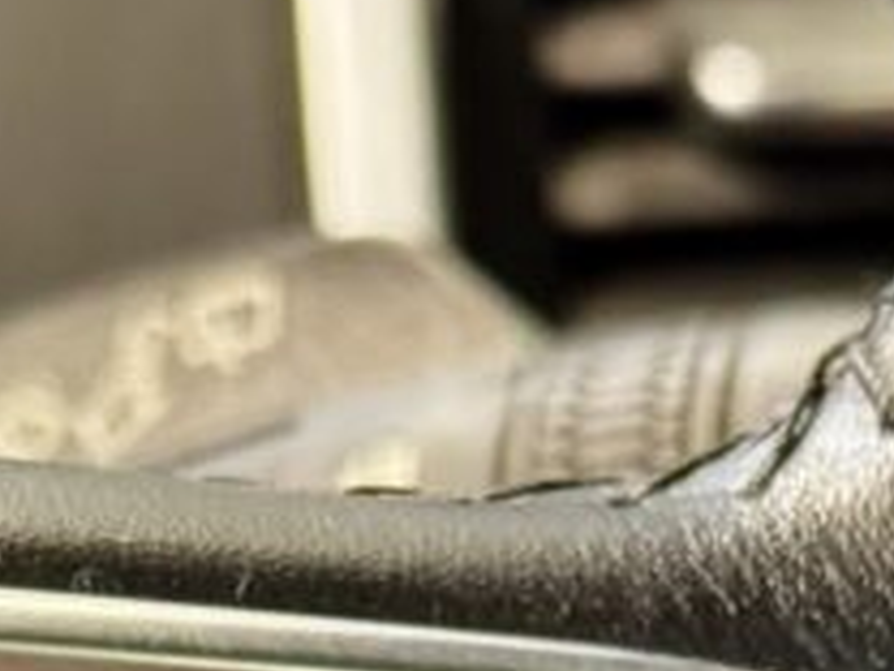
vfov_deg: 6.1
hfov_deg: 8.4
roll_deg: -3.7
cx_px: 378
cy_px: 1376
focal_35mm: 236
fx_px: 6095
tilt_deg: -29.6
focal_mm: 6.76
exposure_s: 1/25
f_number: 1.78
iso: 500
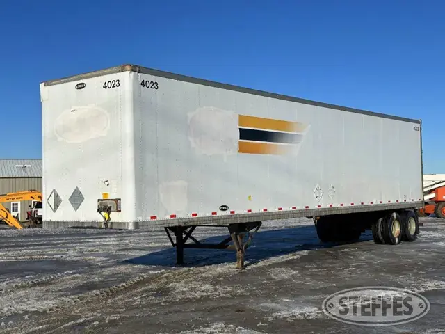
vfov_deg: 30.3
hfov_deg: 39.7
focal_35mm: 48
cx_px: 222
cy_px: 167
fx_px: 617
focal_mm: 6.86
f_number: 1.78
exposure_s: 1/9804
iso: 64
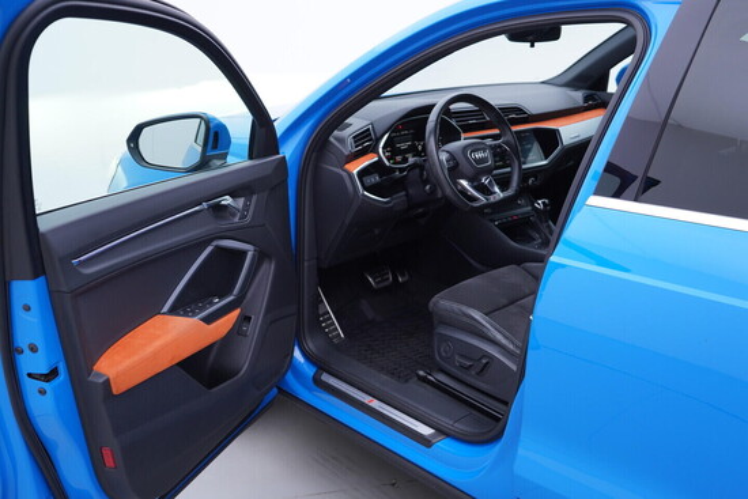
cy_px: 250
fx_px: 748
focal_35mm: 36
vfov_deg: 36.9
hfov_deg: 53.1
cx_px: 374
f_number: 3.2
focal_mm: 24
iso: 125
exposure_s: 1/50
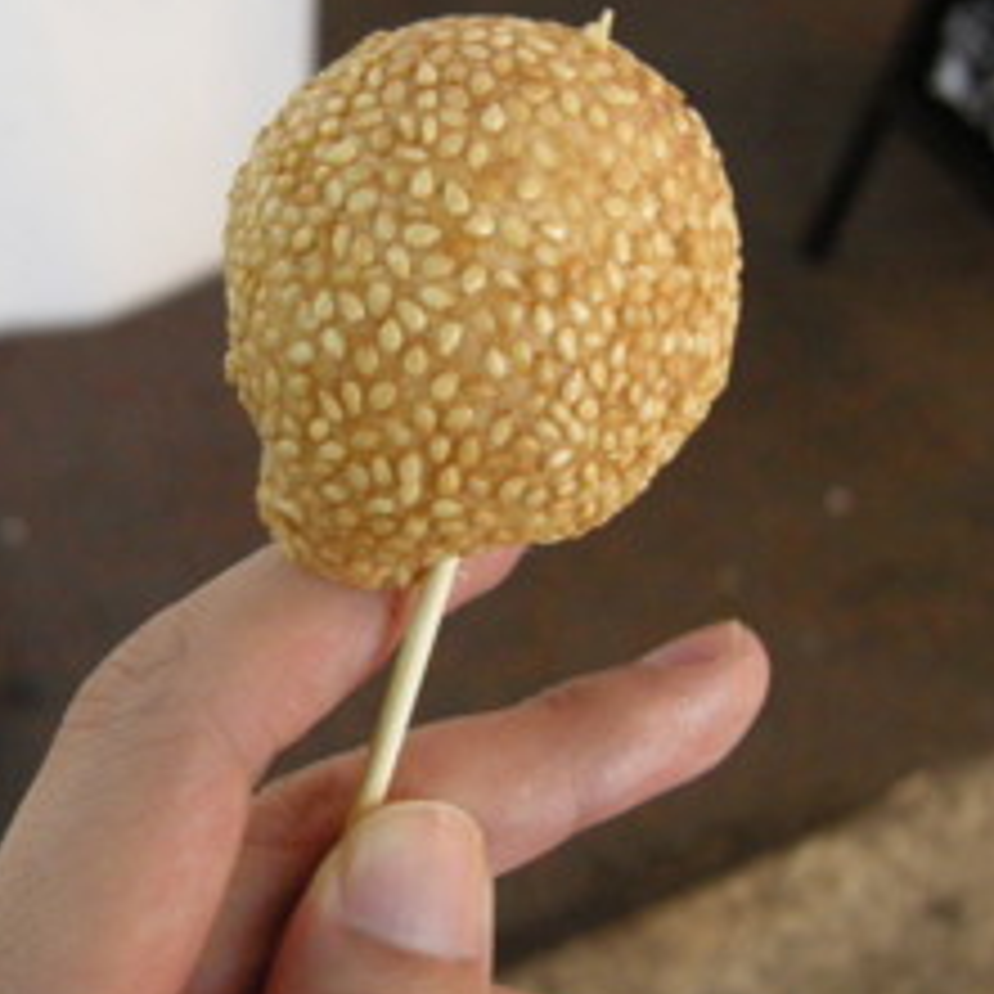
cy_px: 378
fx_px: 2047
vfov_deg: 27.2
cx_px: 432
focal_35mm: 63
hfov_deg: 27.3
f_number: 2.7
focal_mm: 7.5
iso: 400
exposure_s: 1/21.4
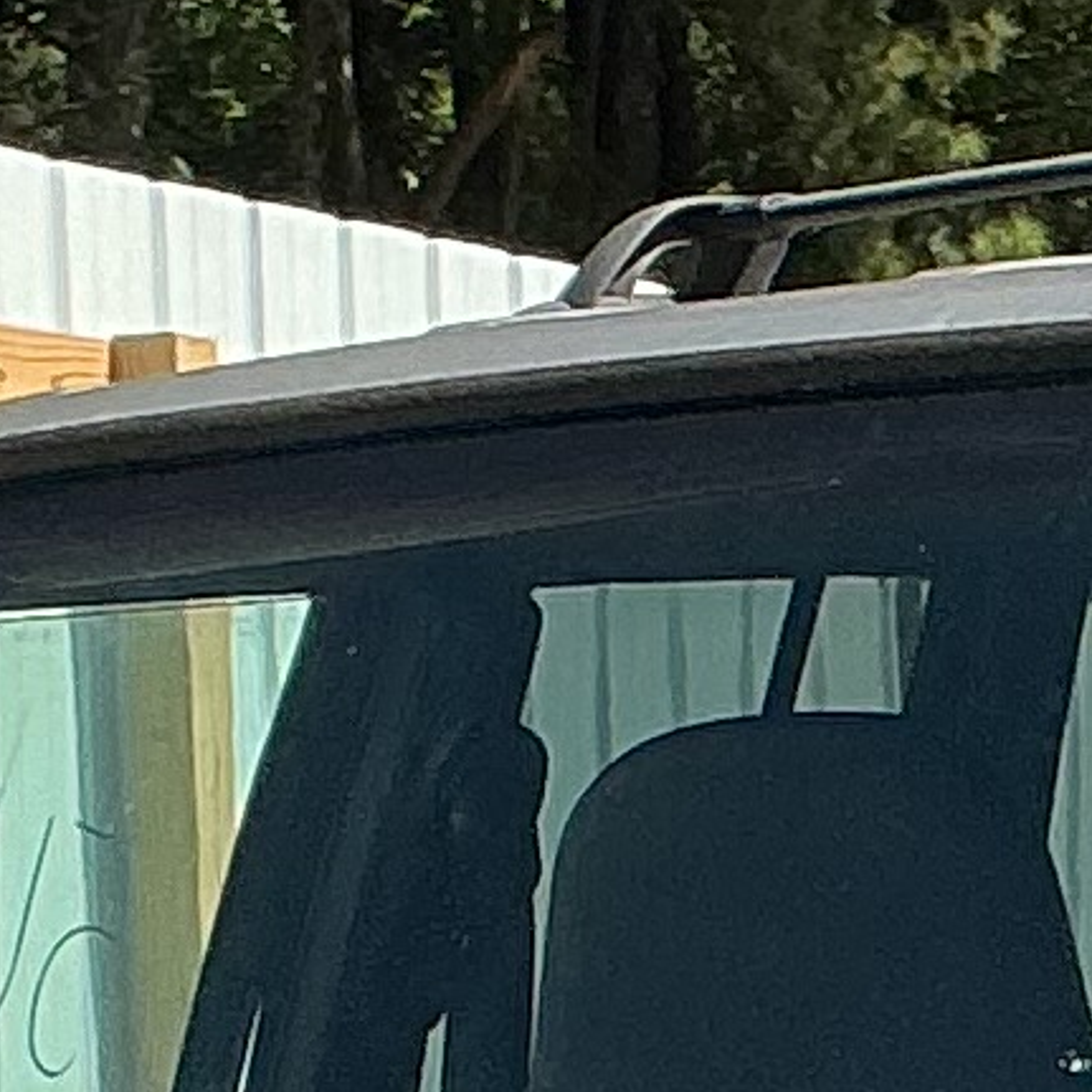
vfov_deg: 7.1
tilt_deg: -9.7
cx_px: 915
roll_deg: +2.2
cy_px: 2095
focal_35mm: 240
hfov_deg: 7.3
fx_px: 8566
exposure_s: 1/1577
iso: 25
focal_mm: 3
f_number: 1.8
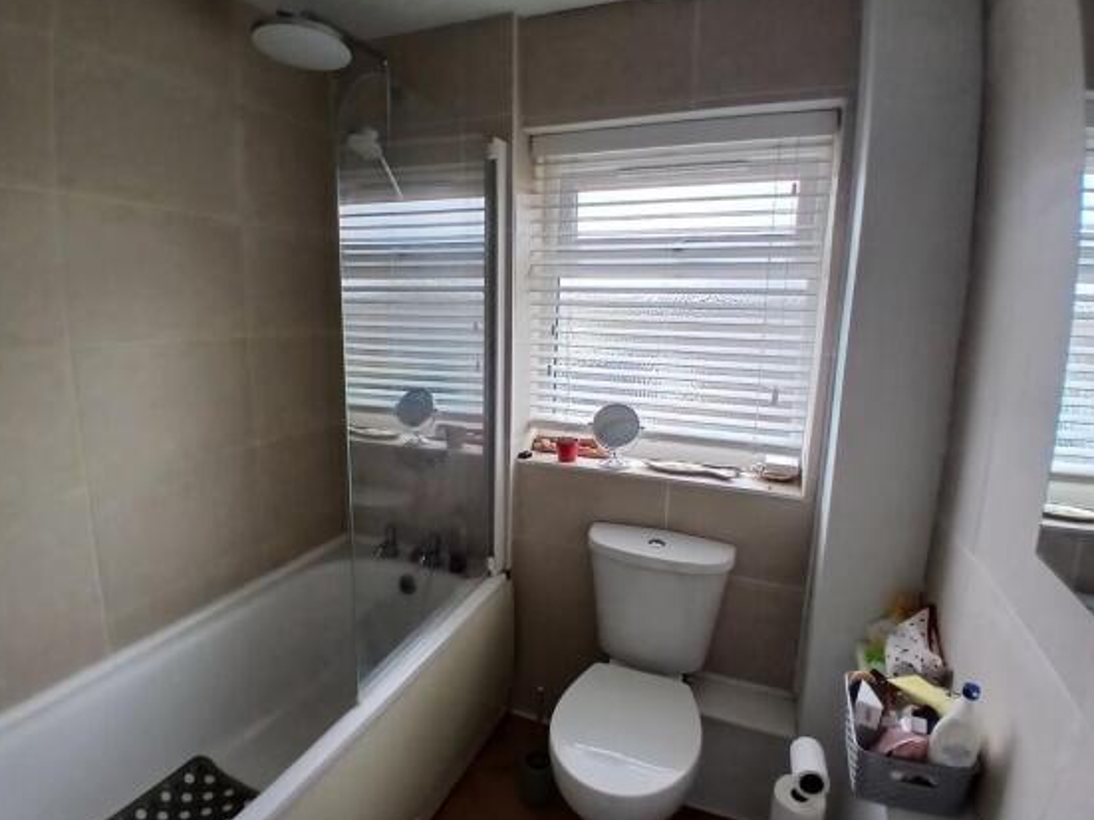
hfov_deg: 87.7
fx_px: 569
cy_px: 406
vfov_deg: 71.6
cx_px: 521
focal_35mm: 18
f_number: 2.2
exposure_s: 1/50
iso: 80
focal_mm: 1.4
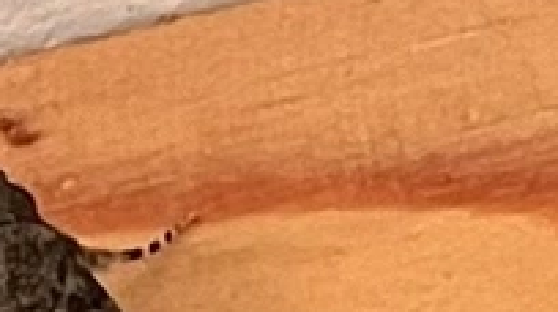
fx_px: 1315
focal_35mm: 89
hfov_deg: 22.3
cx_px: -88
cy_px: 519
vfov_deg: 12.6
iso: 250
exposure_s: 1/60
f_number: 1.6
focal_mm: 5.1
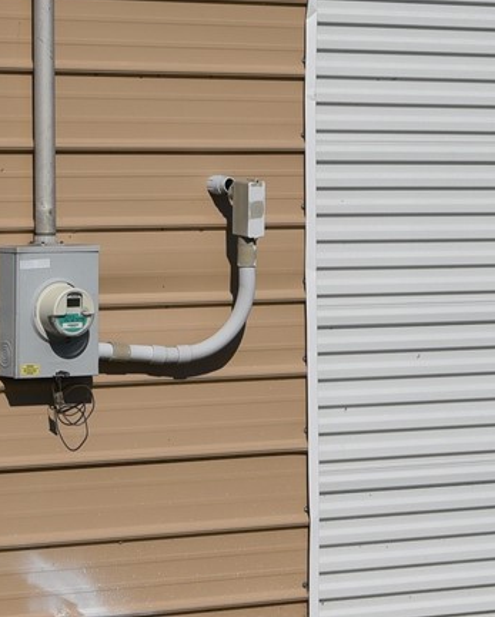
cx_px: 306
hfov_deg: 8.0
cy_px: 36
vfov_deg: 9.9
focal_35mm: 194
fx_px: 3549
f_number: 11
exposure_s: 1/500
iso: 100
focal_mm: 44
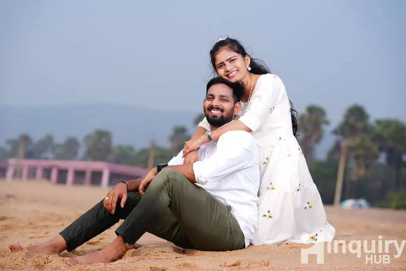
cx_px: 199
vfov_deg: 15.4
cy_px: 132
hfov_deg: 22.9
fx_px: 1003
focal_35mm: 89
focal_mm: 85
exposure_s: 1/800
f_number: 2.8
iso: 50
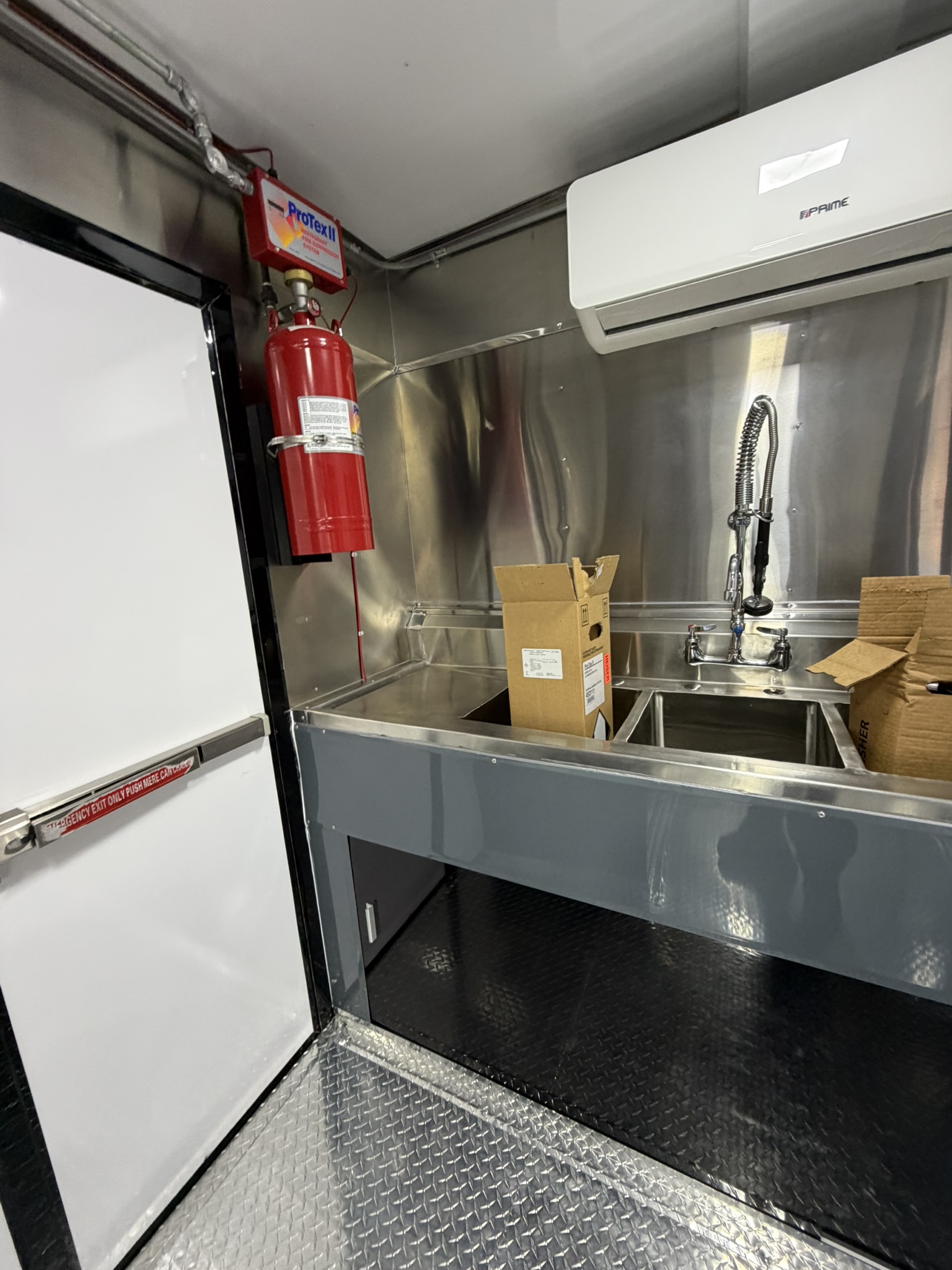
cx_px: 476
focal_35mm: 14
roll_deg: -1.8
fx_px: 513
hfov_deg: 85.7
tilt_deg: -8.0
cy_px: 635
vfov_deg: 102.1
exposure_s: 1/60
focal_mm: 2.22
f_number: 2.2
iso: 250
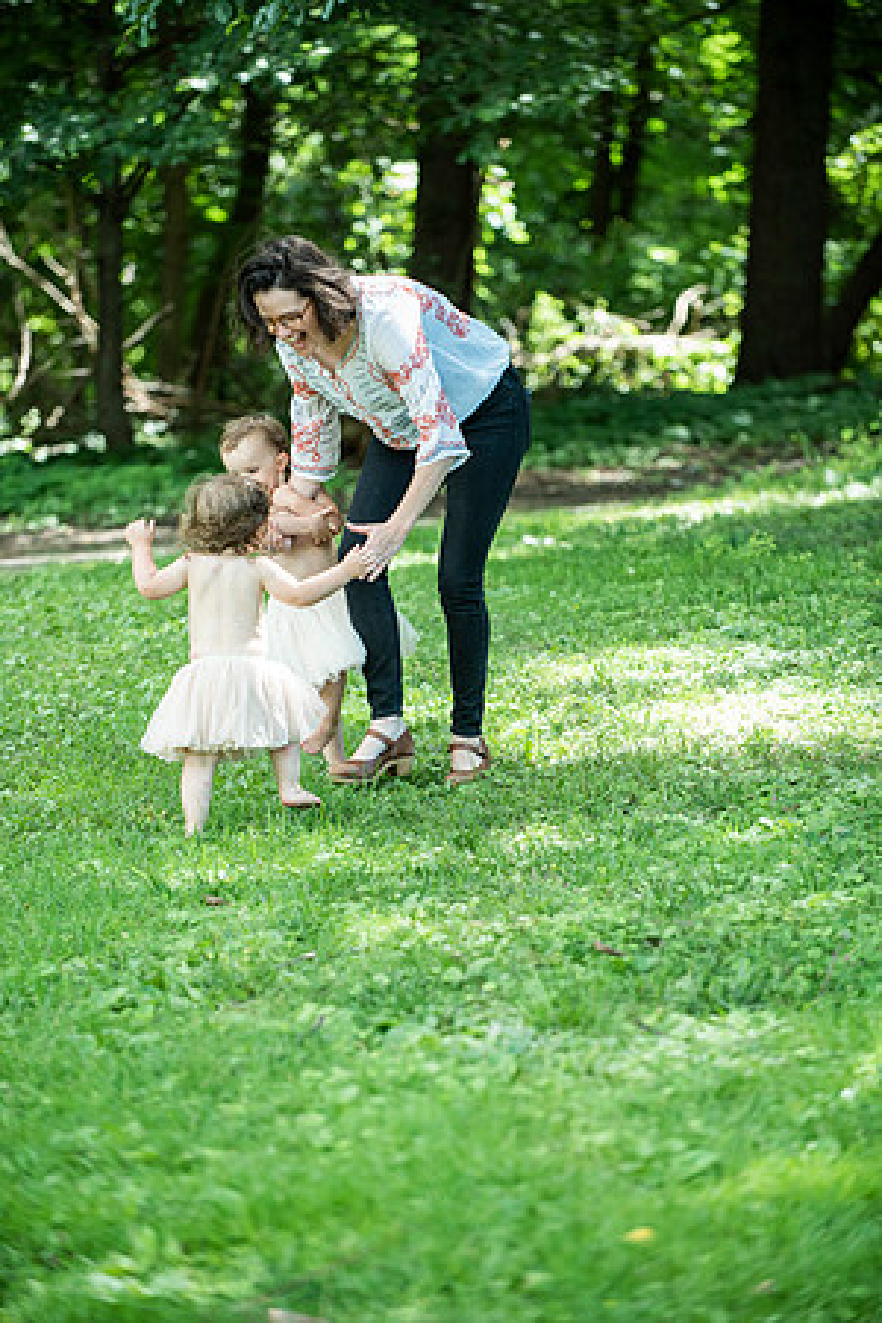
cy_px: 662
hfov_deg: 8.9
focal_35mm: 155
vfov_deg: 13.2
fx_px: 5696
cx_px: 441
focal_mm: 155
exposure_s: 1/320
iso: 640
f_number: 3.5
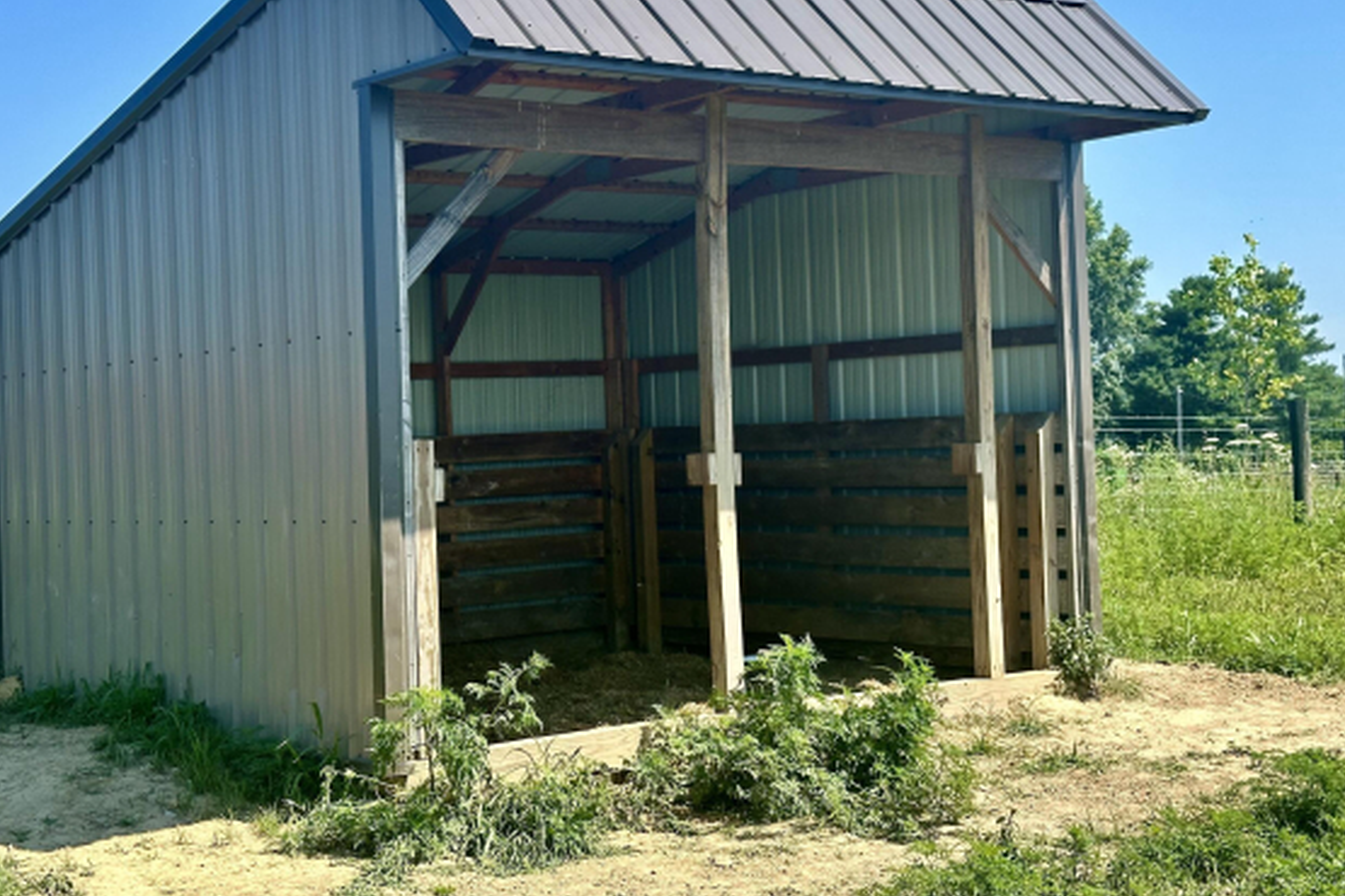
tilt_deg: +1.4
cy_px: 329
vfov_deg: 22.6
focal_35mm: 60
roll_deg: +2.1
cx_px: 680
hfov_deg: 33.4
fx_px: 2241
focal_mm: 6.86
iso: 64
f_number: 1.78
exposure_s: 1/2358
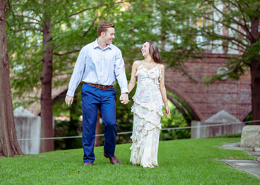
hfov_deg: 27.3
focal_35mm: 72
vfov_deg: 19.7
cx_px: 125
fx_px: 535
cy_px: 91
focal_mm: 50
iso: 500
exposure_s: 1/1000
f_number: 1.2
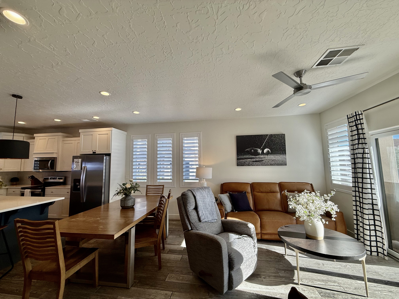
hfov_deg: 102.1
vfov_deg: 85.7
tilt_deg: +6.7
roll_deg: +0.5
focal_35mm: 14
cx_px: 200
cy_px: 150
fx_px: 161
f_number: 2.2
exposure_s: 1/174
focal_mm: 2.22
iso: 64
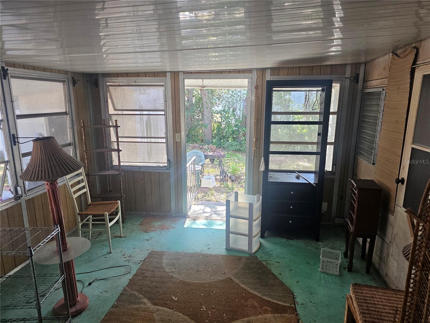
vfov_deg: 58.9
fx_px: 286
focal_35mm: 23
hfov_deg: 73.9
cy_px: 162
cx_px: 215
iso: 160
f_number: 1.7
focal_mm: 6.3
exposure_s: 1/180
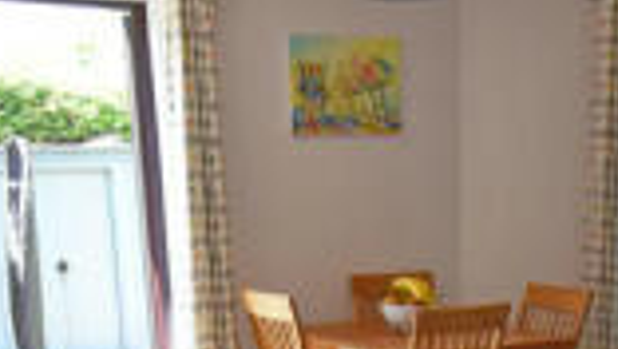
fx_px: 1082
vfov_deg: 16.4
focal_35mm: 66
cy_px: 545
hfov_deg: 31.4
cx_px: 446
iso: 400
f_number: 5
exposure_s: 1/100
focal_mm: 10
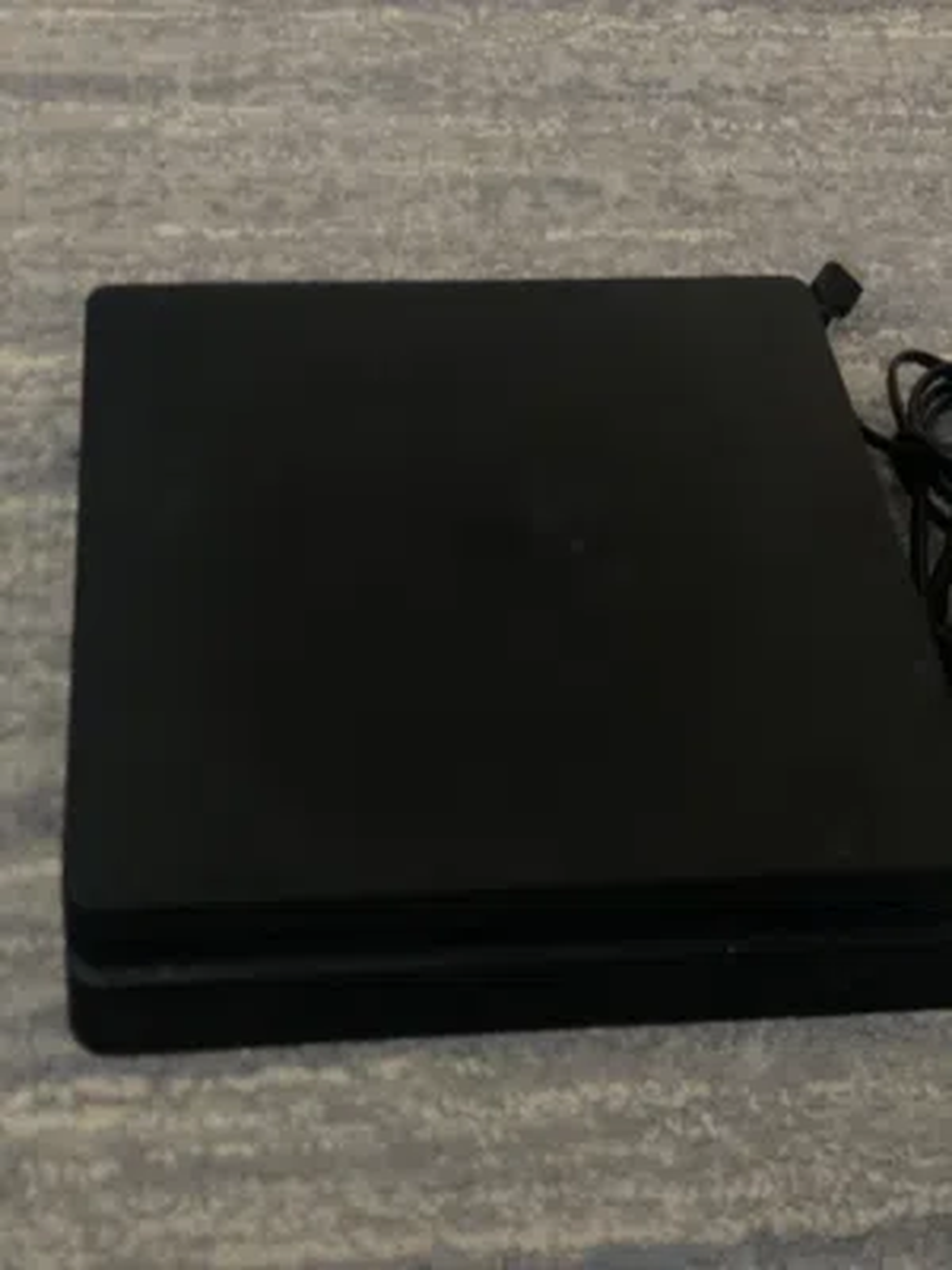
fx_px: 1907
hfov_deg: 28.0
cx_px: 476
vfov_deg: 36.8
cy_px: 635
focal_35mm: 52
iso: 400
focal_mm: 6
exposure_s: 1/20
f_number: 2
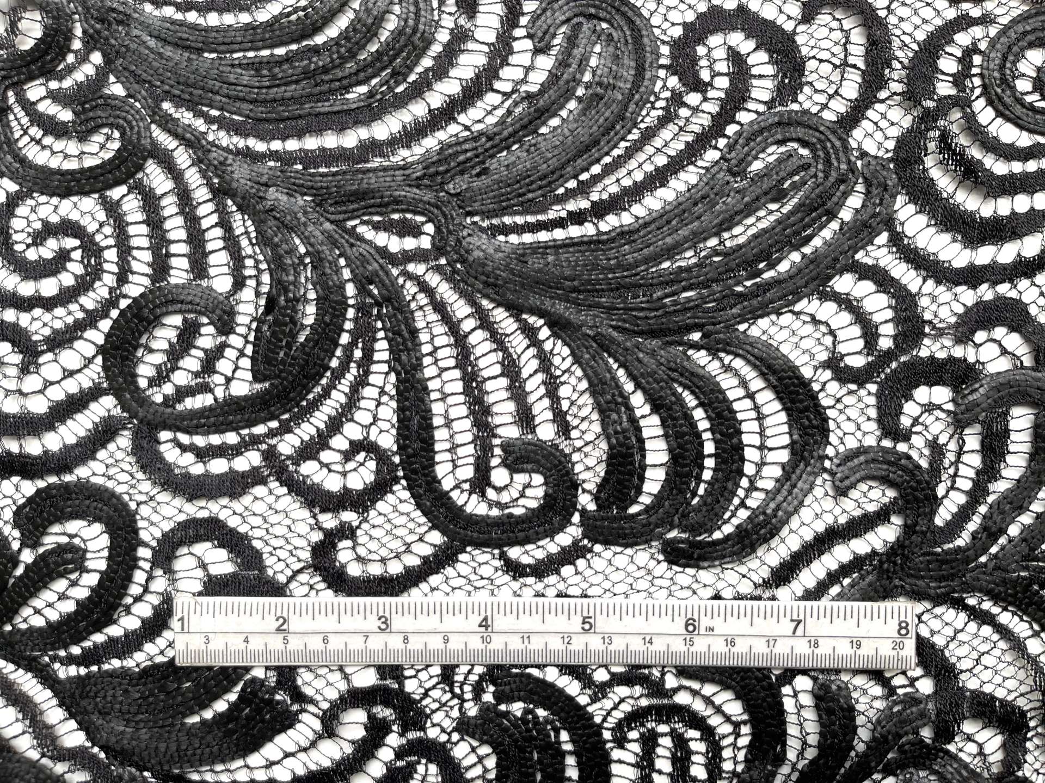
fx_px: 785
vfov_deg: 53.0
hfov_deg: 67.3
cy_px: 392
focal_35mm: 26
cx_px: 522
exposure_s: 1/120
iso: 40
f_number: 1.6
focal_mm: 5.1
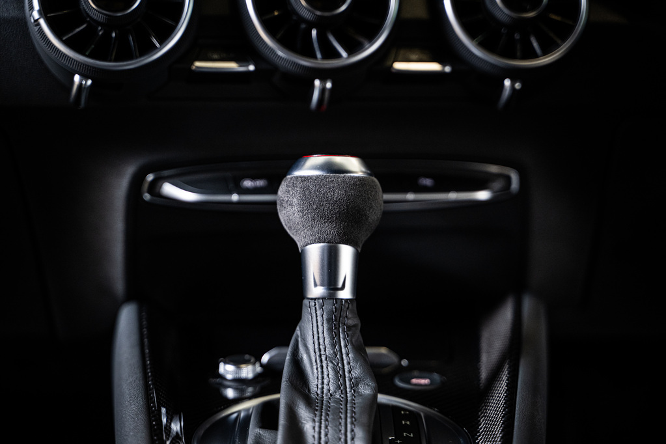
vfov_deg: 18.2
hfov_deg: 27.0
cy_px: 222
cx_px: 333
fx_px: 1387
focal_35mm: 75
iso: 1600
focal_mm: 75
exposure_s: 1/200
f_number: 2.8
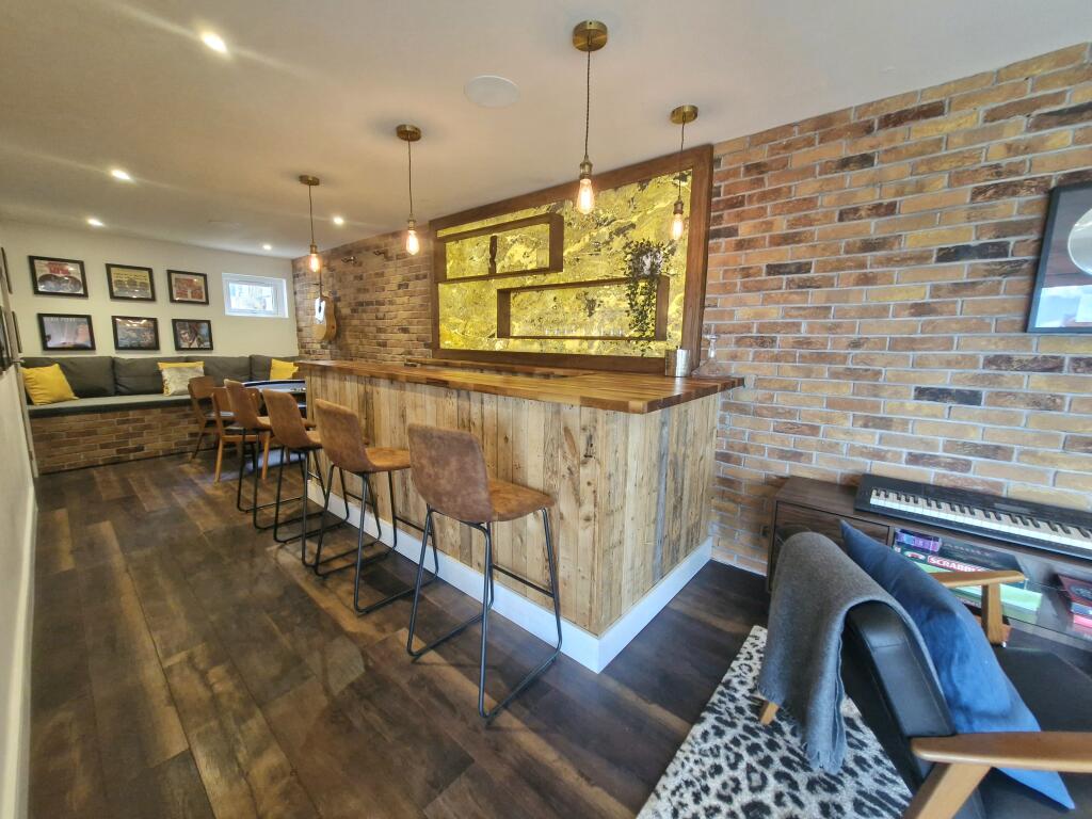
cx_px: 546
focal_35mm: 13
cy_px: 410
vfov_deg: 89.9
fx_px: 410
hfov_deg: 106.2
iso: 320
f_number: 2.2
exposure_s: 1/50
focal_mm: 1.74
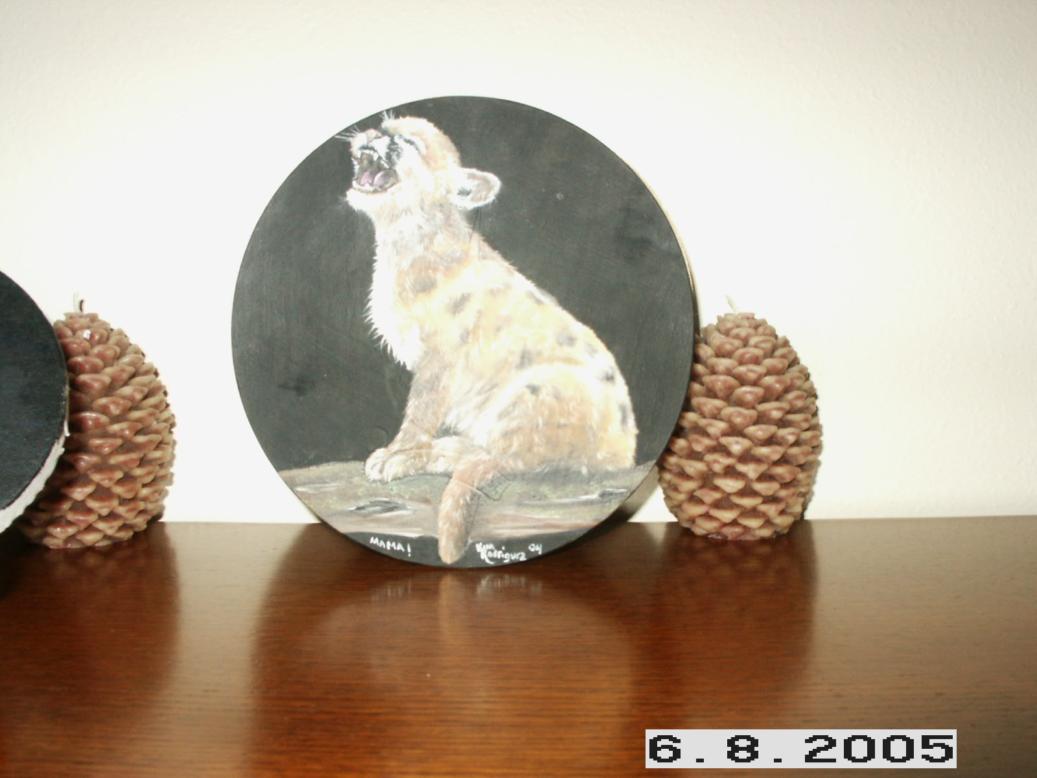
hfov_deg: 52.6
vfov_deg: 40.7
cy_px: 389
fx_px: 1049
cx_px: 518
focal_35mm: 35
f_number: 6.7
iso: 200
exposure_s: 1/45
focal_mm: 7.18
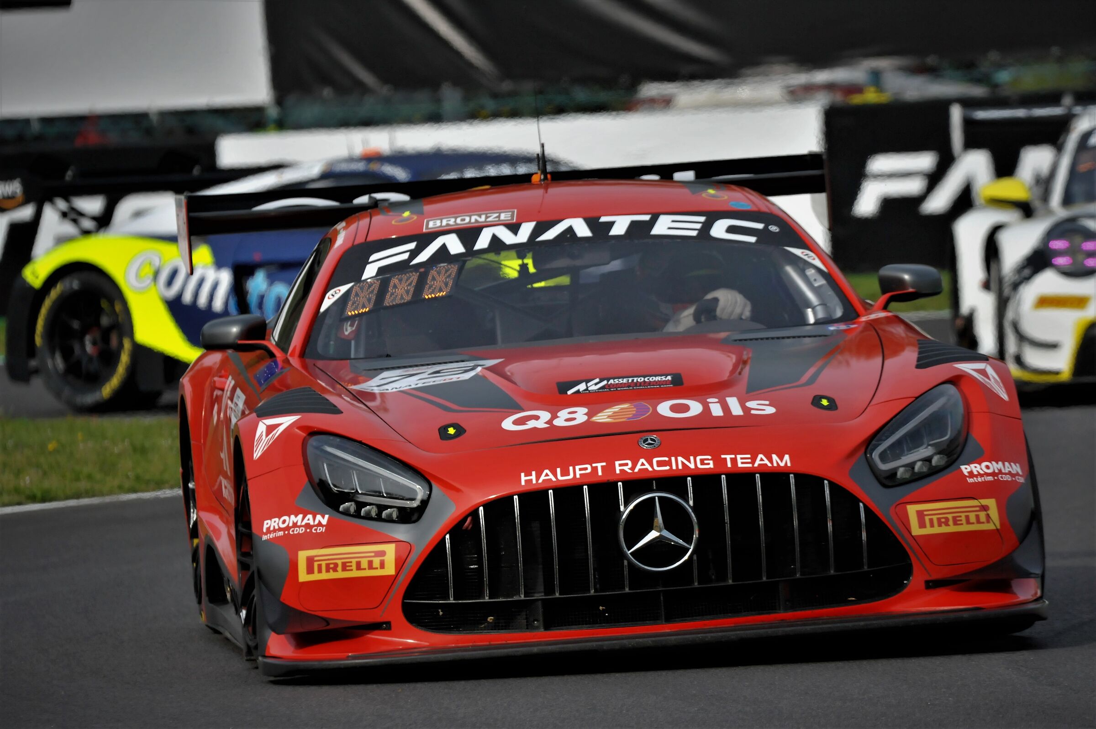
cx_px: 548
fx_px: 13995
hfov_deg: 4.5
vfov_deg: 3.0
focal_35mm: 460
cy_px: 364
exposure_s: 1/5000
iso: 2000
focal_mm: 460
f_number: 11
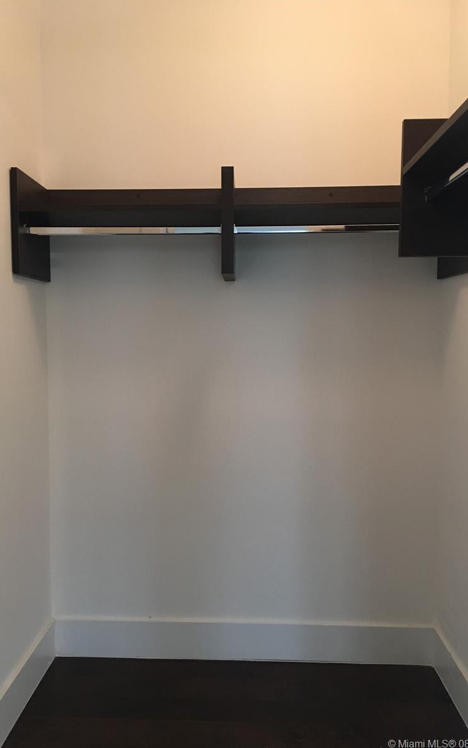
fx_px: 632
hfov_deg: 40.6
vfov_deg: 61.2
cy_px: 375
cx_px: 218
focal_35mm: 31
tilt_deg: -2.9
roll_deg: -0.2
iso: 64
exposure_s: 1/15
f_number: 2.2
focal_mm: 4.15
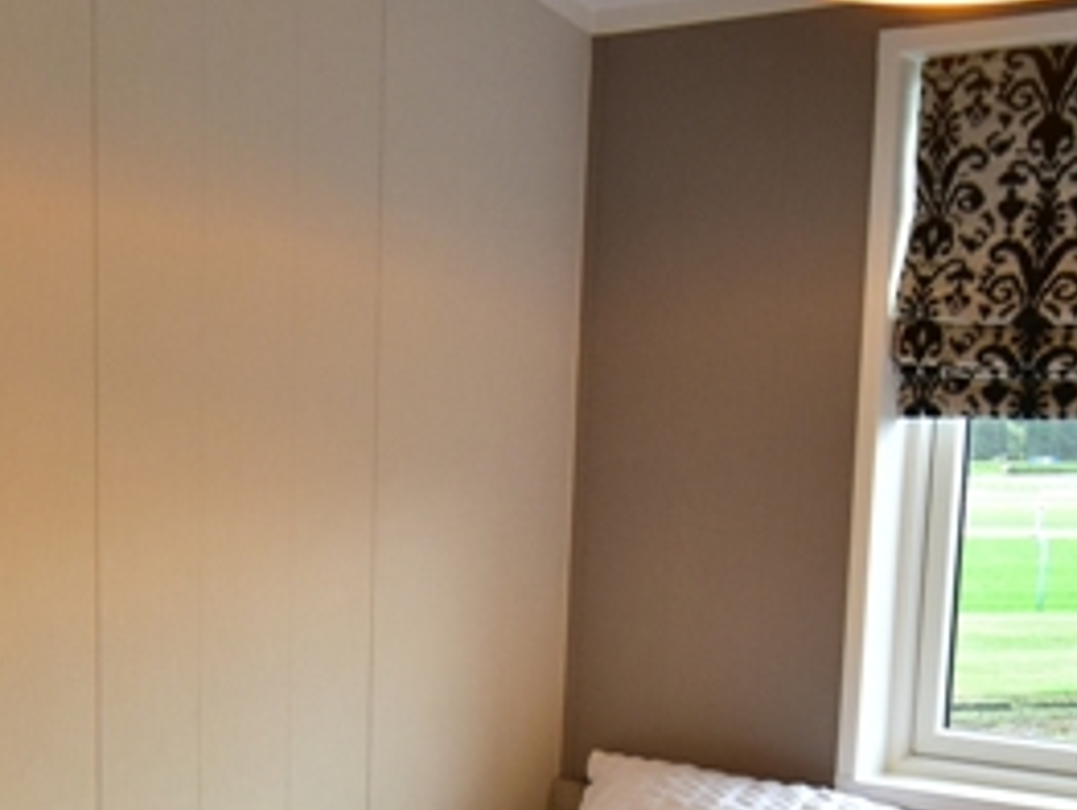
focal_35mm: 56
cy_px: 734
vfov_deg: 25.3
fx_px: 1744
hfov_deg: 34.3
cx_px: 465
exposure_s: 1/50
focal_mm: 10
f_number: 5.6
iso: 400
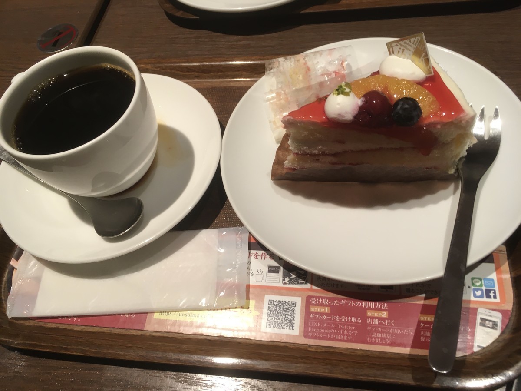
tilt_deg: -58.5
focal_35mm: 29
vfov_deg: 48.2
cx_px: 260
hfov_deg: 61.7
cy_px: 196
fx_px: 436
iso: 50
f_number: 2.2
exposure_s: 1/30
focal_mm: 4.15
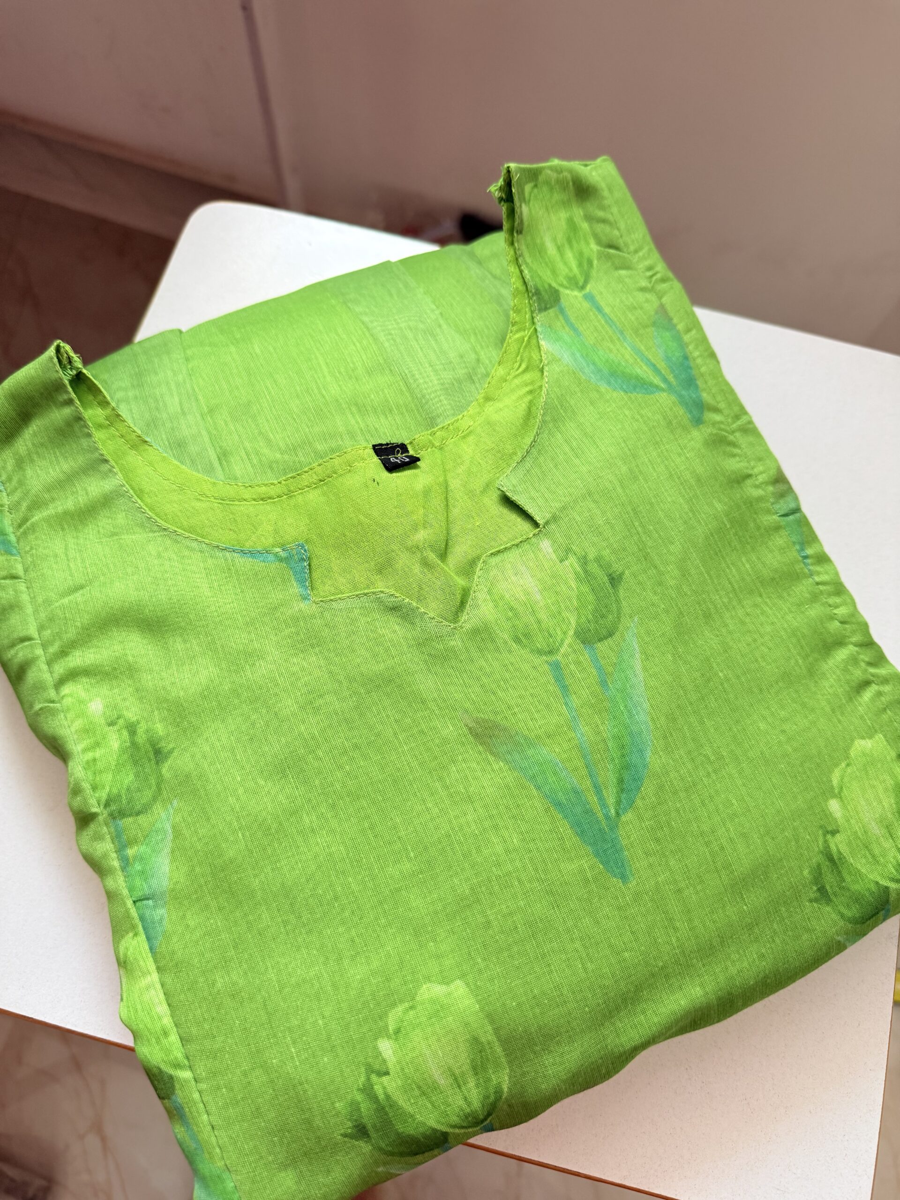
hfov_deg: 56.8
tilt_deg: -71.2
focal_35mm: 24
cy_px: 600
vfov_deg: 71.6
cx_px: 450
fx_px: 832
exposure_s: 1/121
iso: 160
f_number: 1.78
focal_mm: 6.76
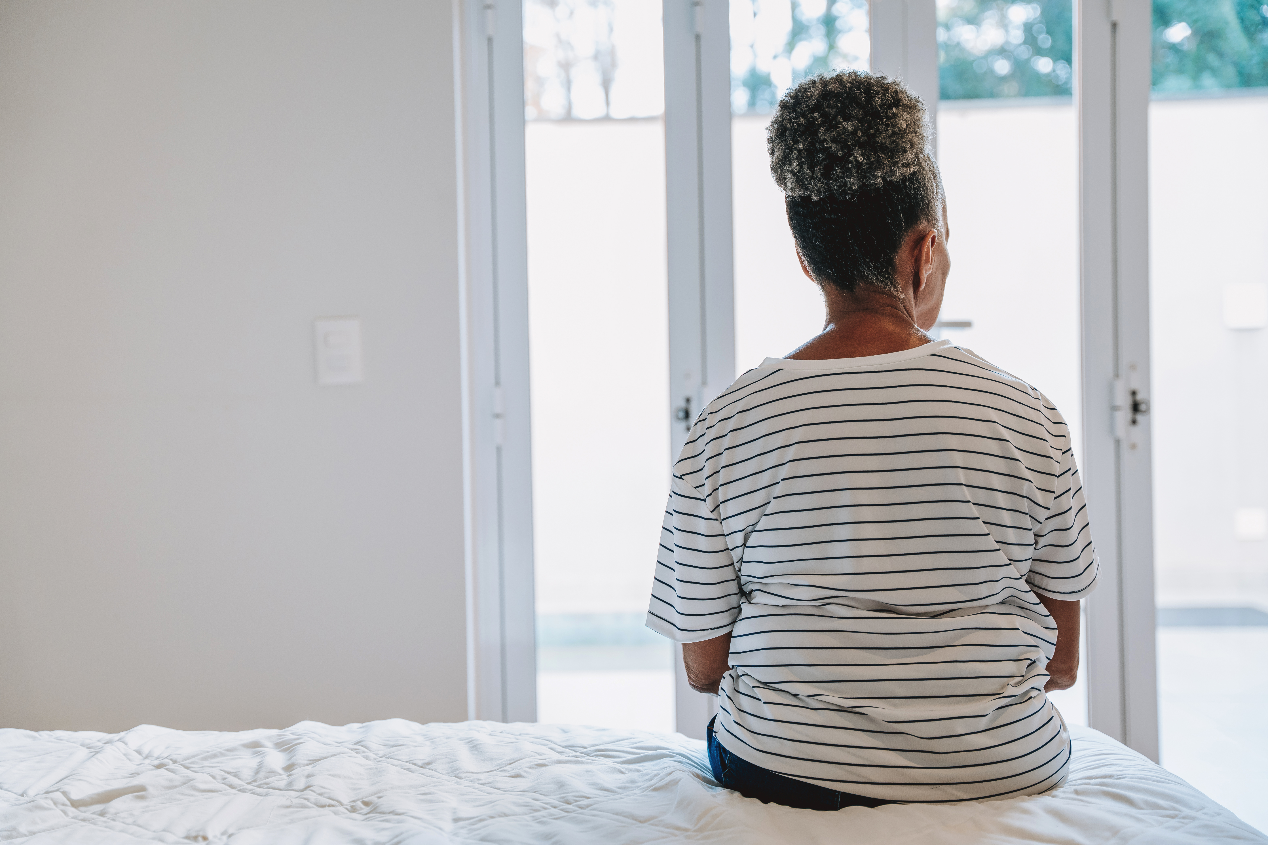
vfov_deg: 26.4
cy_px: 422
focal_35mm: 51
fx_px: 1800
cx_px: 634
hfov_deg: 38.8
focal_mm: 51.1
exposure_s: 1/125
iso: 640
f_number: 2.8
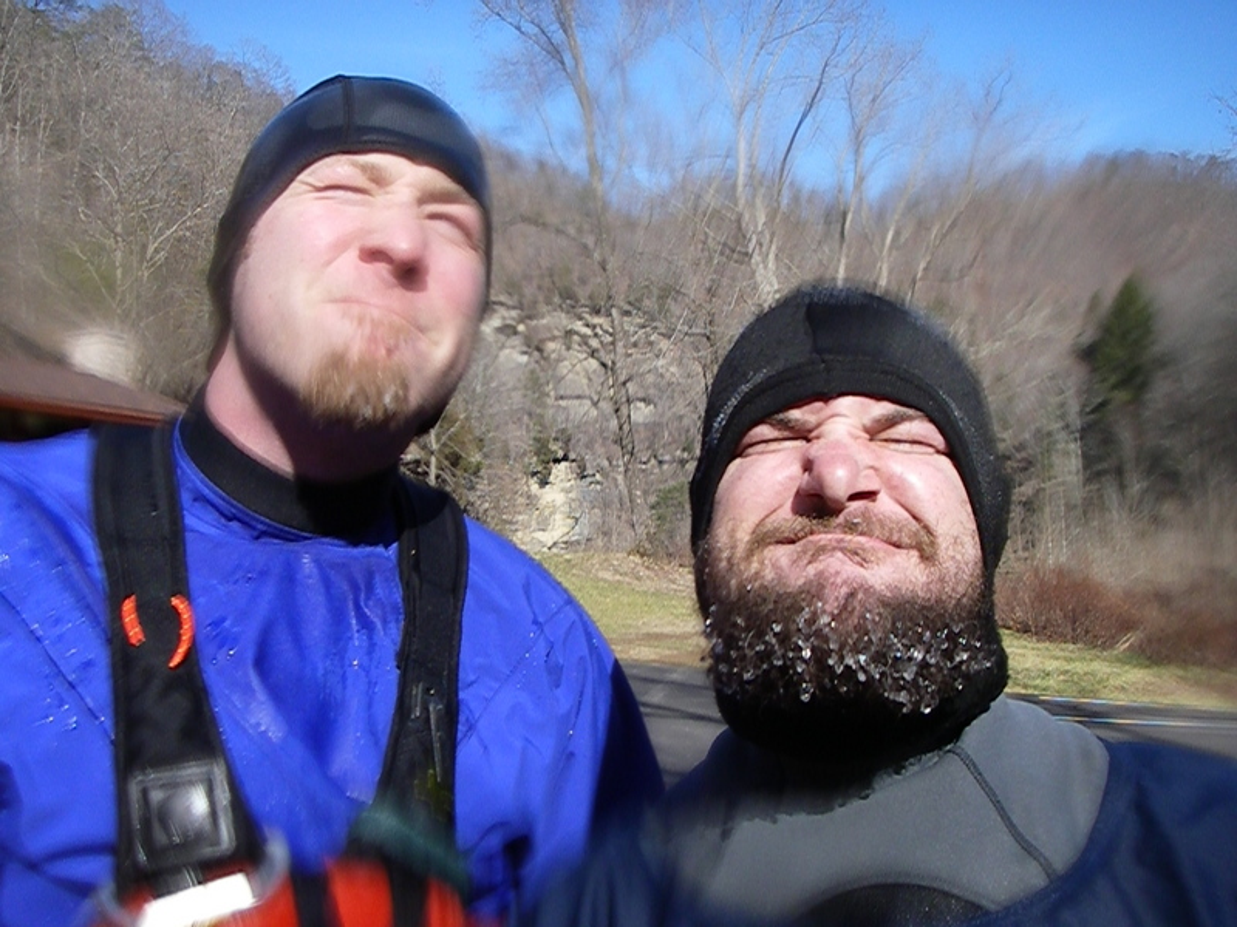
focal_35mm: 44
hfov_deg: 42.9
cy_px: 464
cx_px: 618
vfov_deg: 32.9
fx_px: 1572
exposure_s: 1/640
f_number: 3.4
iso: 80
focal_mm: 7.3
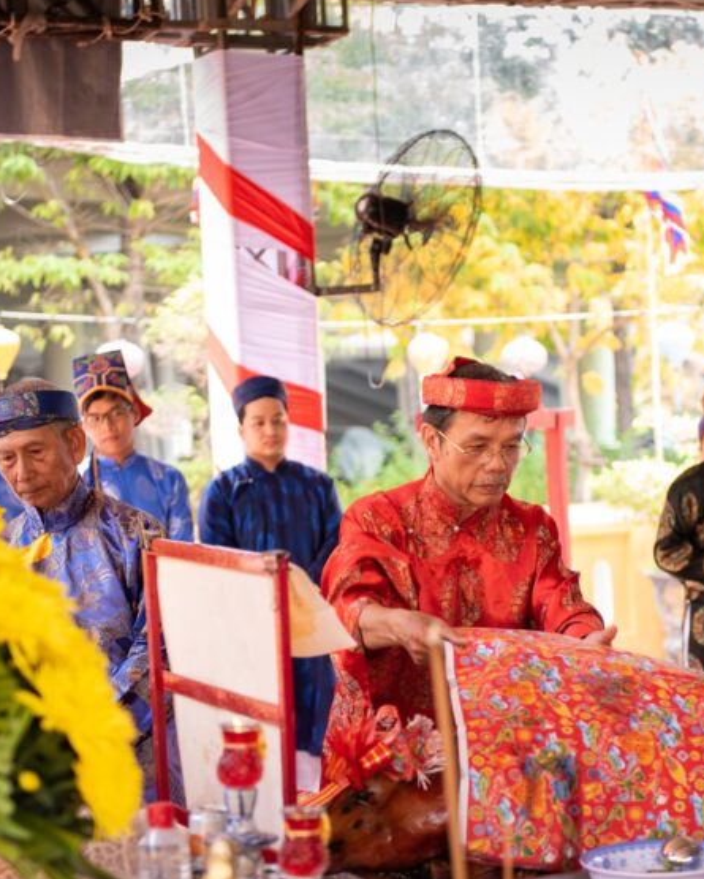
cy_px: 515
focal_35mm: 95
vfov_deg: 20.1
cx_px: 475
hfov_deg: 16.2
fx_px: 2474
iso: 320
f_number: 2.8
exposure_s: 1/200
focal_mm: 55
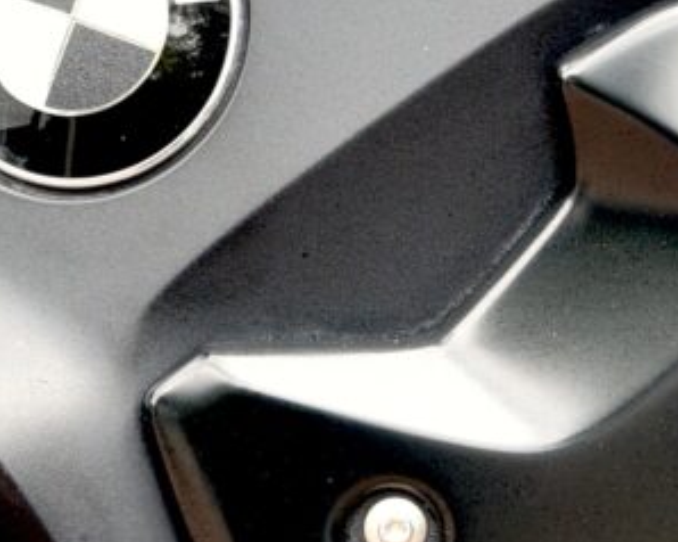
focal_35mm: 565
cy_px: 287
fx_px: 11330
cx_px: 663
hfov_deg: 3.4
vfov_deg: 2.7
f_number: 5
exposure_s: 1/100
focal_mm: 70
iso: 200
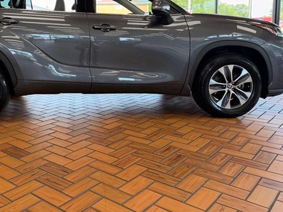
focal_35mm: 36
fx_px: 294
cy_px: 71
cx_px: 91
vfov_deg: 39.2
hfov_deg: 50.3
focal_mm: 6.76
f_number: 1.78
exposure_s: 1/183
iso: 100
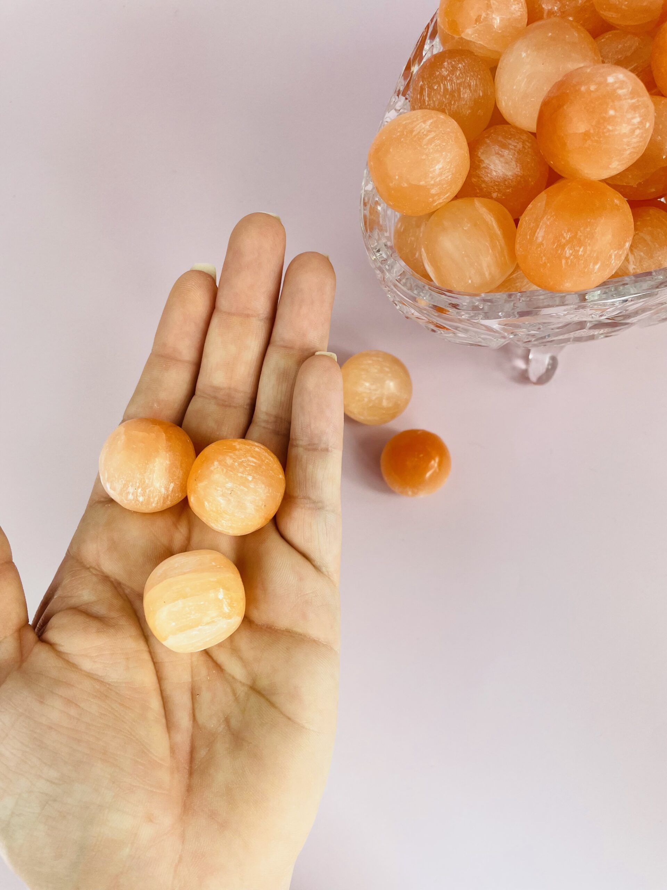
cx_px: 334
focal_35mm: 26
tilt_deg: -75.3
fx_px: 668
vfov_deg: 67.3
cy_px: 445
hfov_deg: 53.1
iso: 32
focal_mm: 4.2
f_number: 1.6
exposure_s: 1/487
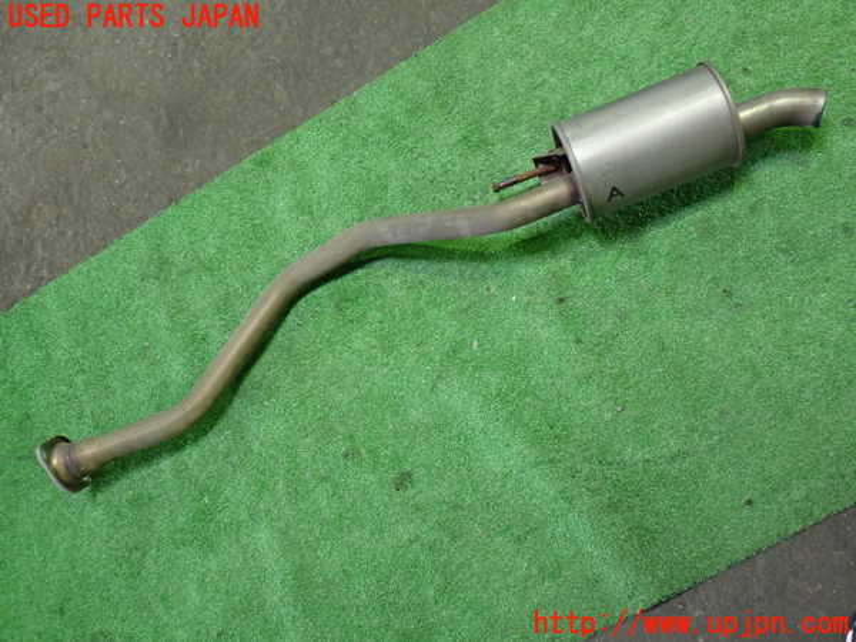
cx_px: 428
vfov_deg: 37.7
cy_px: 321
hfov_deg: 49.0
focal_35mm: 38
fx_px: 940
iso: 640
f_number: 2.7
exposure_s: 1/40
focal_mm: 6.83
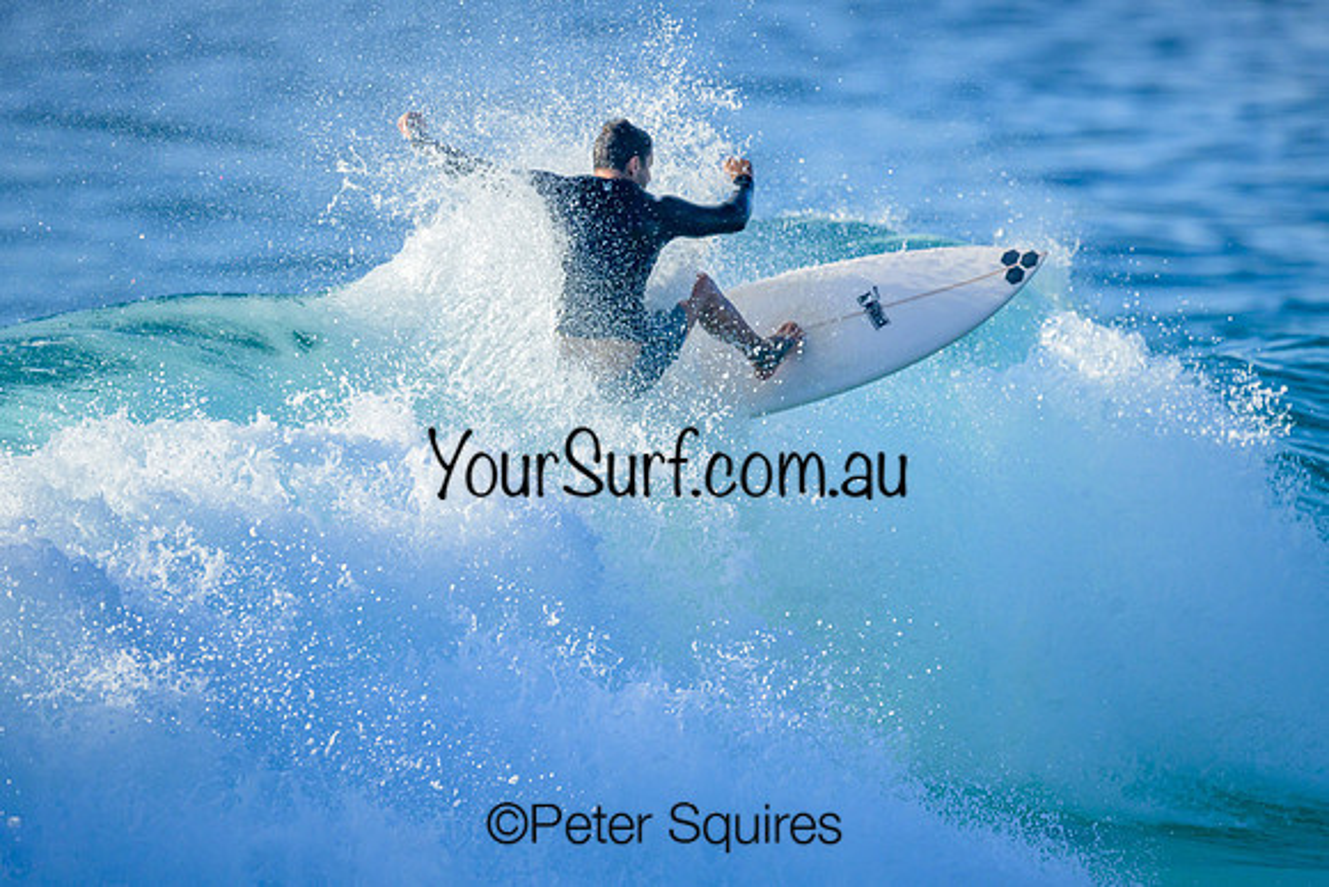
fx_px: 37134
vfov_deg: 1.4
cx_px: 683
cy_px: 446
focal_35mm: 1006
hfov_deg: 2.1
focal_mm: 800
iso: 500
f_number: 6.3
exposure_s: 1/2500
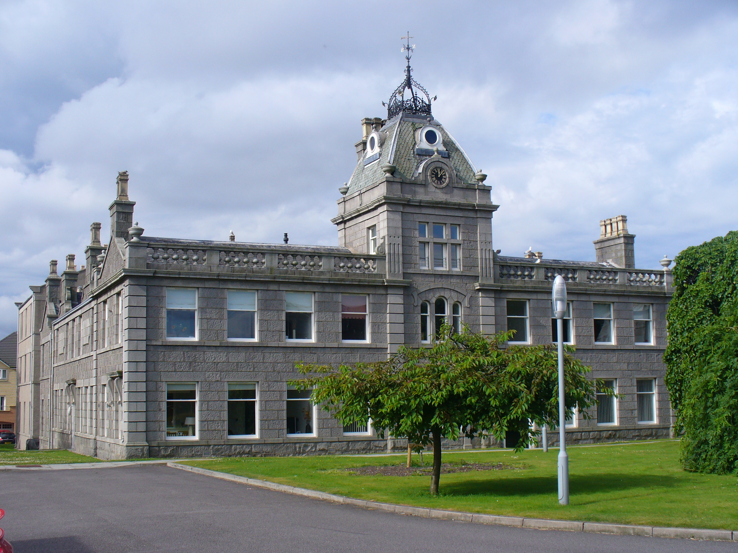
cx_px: 369
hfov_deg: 44.8
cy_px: 276
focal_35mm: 42
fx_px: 895
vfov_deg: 34.3
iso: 80
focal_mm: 7
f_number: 5.8
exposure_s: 1/320
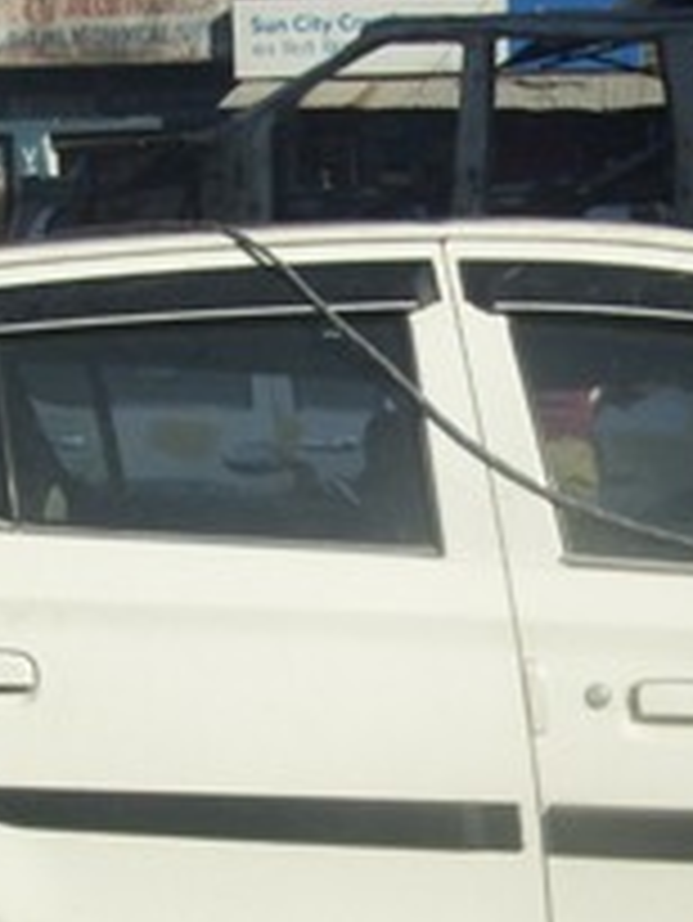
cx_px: 612
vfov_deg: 18.5
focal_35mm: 106
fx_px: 2827
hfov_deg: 13.9
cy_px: 652
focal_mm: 5.7
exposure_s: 1/500
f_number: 5.6
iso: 80
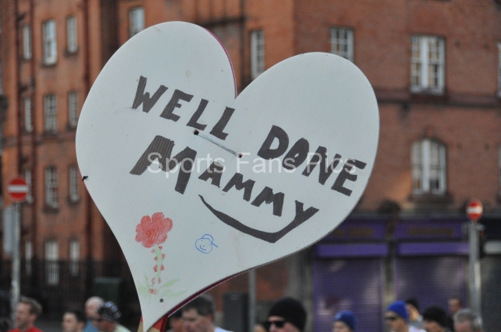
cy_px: 166
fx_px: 1355
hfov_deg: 20.9
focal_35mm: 98
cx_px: 250
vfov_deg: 14.0
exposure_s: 1/3200
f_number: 5
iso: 2000
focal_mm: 65
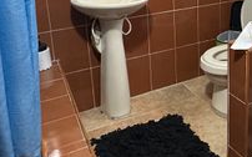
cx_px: 226
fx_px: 336
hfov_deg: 38.3
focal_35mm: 49
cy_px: 2
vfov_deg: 25.1
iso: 320
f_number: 2.2
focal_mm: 2.22
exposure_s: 1/60
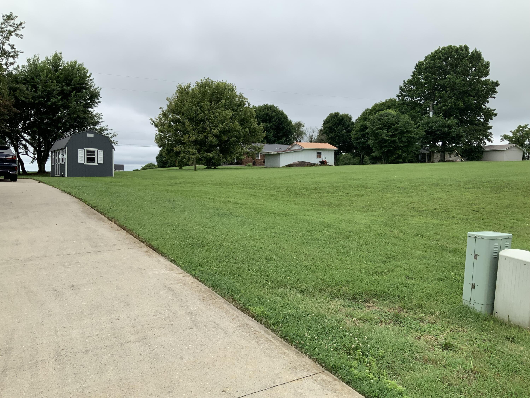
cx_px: 265
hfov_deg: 61.7
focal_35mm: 29
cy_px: 199
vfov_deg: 48.2
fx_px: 444
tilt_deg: -2.5
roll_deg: -1.0
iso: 16
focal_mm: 3
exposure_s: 1/1221
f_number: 1.8
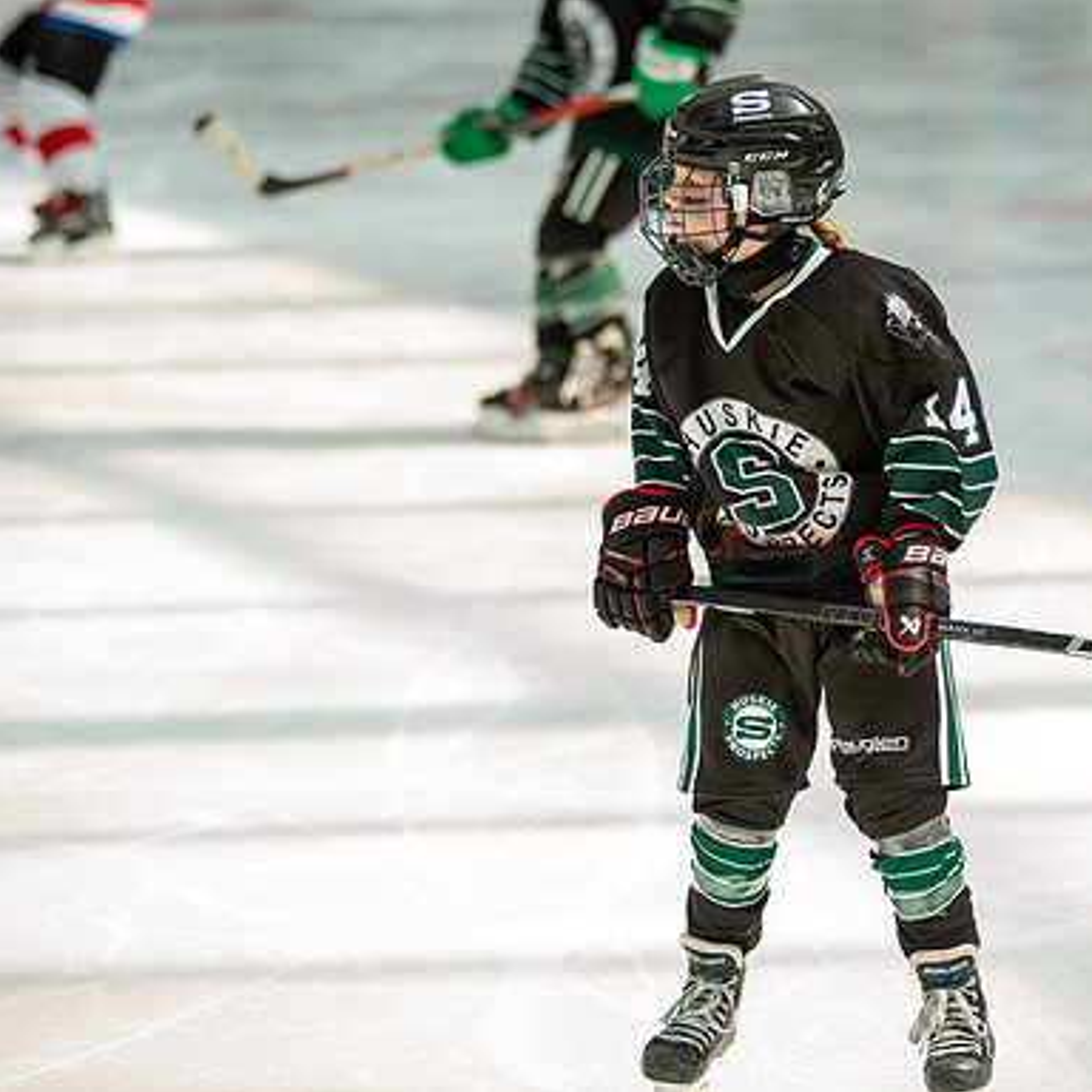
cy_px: 545
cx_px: 819
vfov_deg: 6.9
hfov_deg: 6.9
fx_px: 9030
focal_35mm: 253
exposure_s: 1/1600
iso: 1600
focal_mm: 197
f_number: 3.5
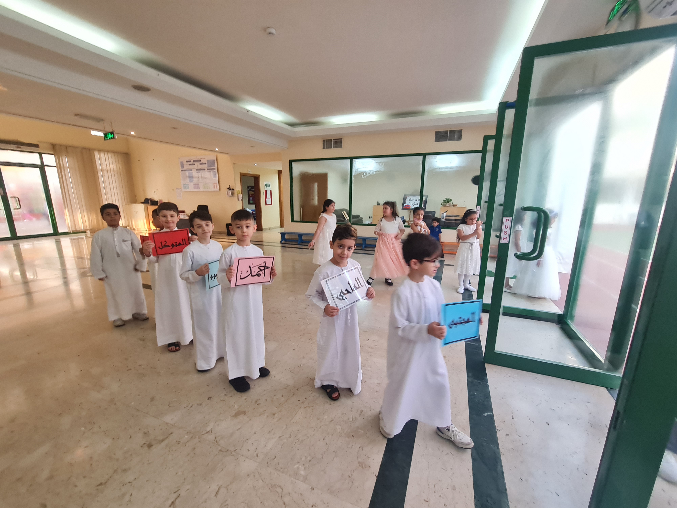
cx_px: 338
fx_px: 254
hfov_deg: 106.2
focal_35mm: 13
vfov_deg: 89.9
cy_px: 254
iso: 320
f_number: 2.2
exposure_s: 1/50
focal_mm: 2.2
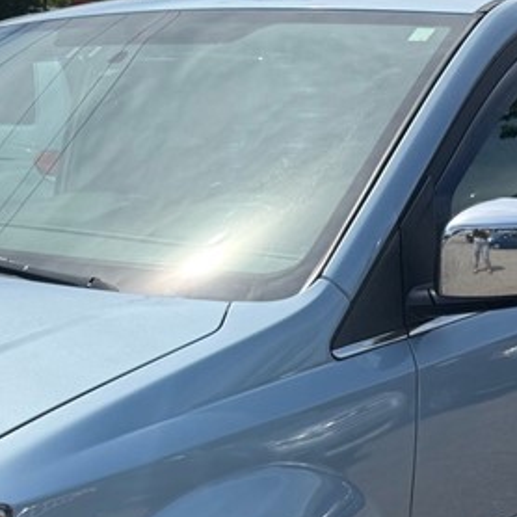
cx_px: 104
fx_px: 1318
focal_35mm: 78
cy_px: 539
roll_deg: -3.0
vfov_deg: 21.3
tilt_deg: -18.5
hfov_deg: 21.9
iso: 80
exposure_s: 1/4975
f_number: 1.78
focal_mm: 6.76
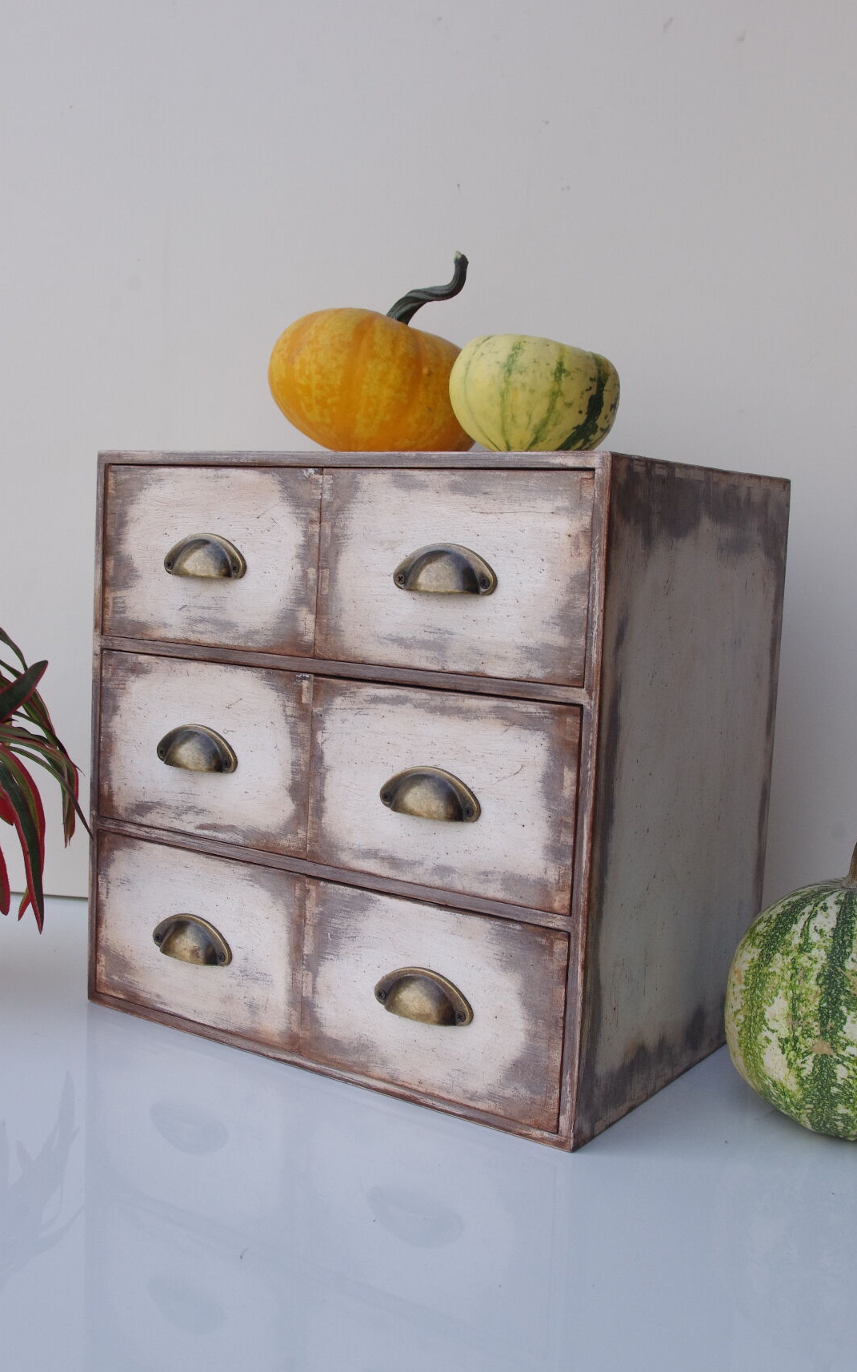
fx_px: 1383
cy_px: 688
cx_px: 399
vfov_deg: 52.8
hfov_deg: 34.4
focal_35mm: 37
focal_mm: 24.38
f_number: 8
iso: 800
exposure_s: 1/250
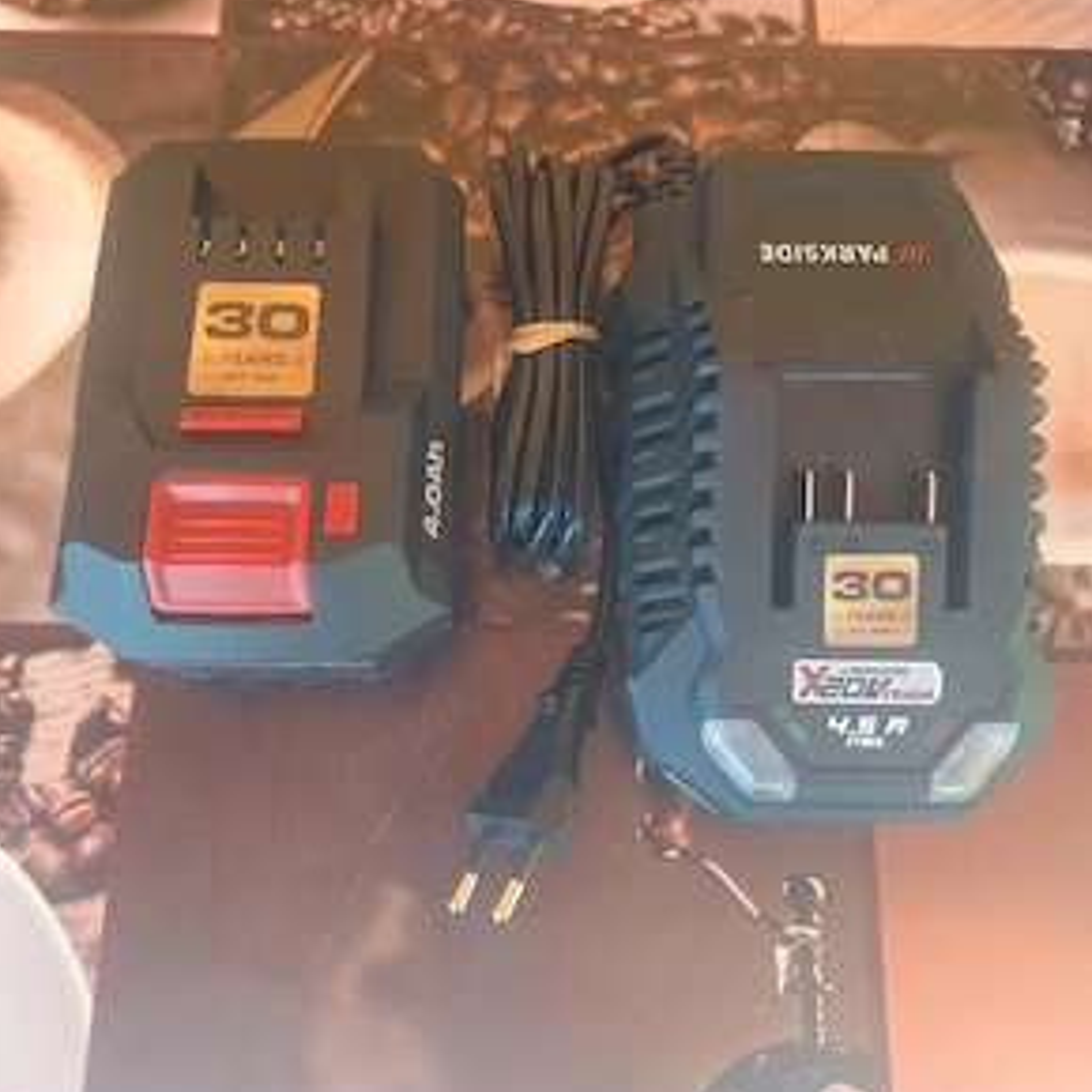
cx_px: 535
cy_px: 452
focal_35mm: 28
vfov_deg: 57.0
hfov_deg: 57.3
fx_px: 999
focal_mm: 5.54
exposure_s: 1/50
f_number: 1.8
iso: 200
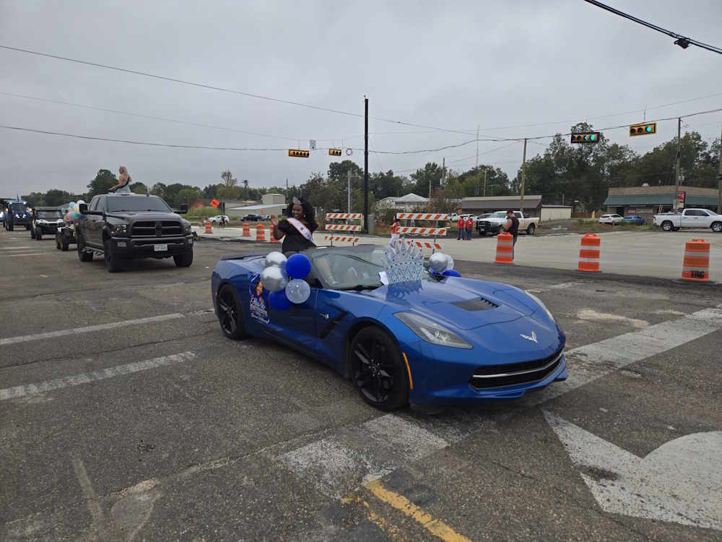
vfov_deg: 58.9
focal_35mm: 23
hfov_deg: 73.9
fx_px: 480
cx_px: 361
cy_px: 271
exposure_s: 1/1117
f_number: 1.8
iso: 25
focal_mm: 5.4
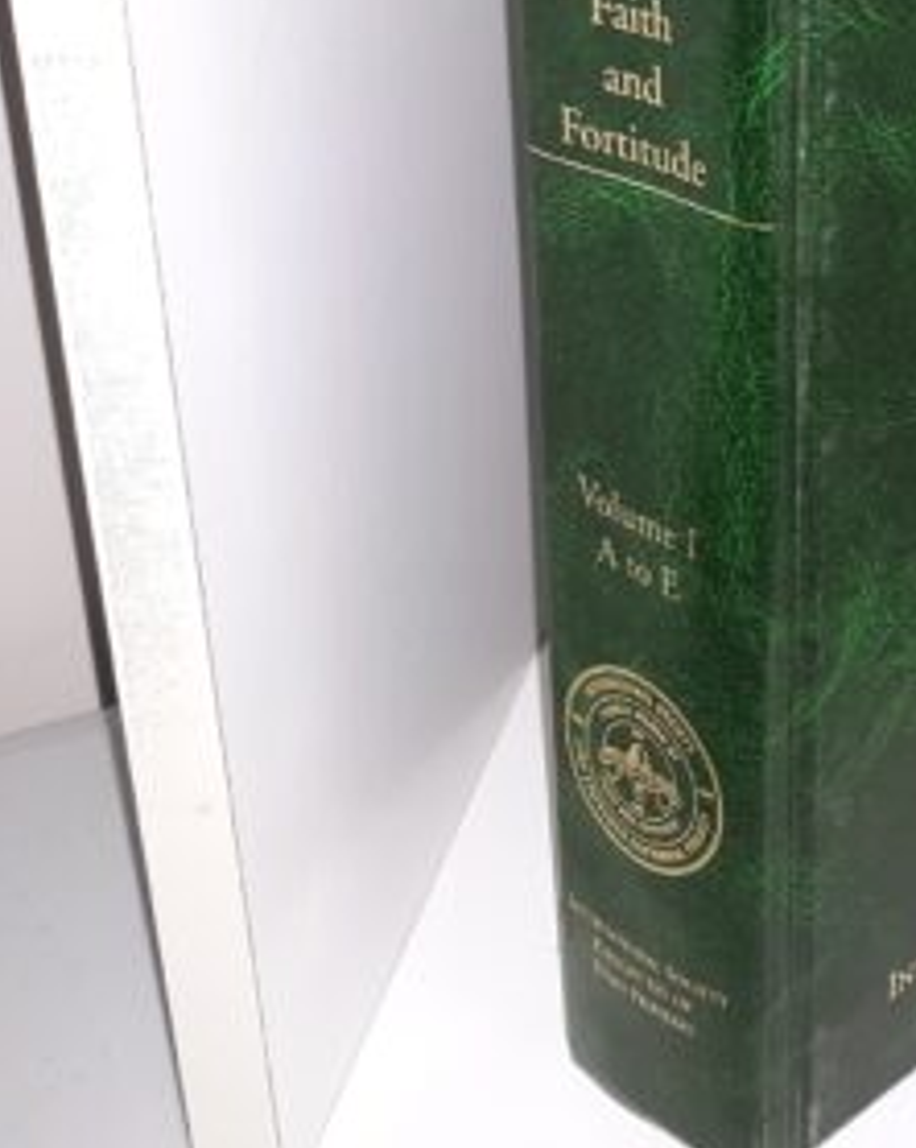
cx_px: 1003
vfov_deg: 31.5
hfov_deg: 24.1
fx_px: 2002
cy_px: 301
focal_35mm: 59
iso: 64
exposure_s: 1/40
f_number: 1.7
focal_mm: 3.7
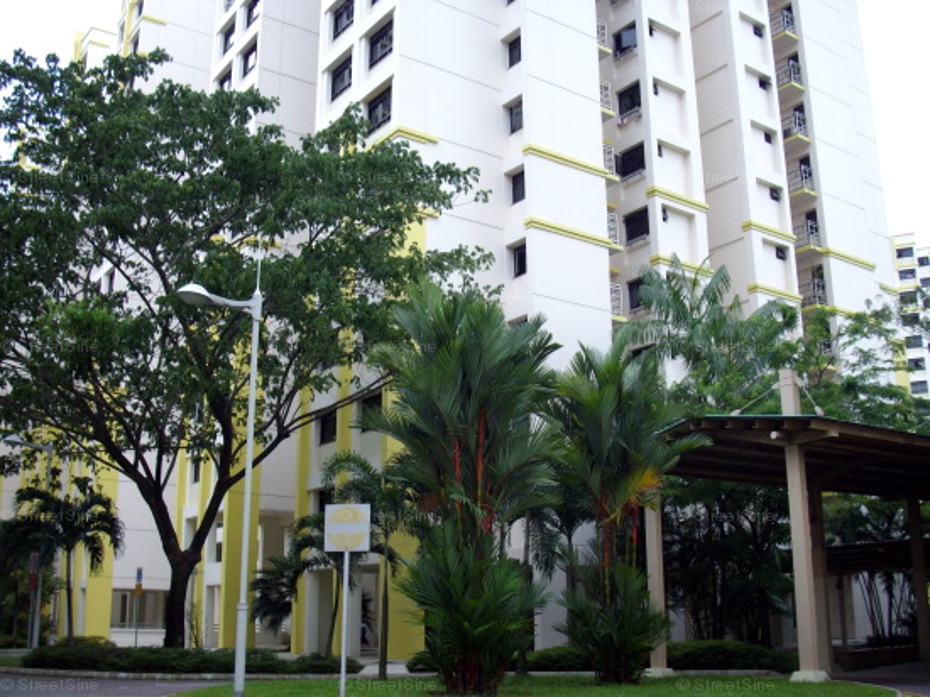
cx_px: 465
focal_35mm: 37
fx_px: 994
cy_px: 348
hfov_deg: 50.2
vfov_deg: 38.6
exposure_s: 1/80
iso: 160
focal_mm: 6.2
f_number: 2.8
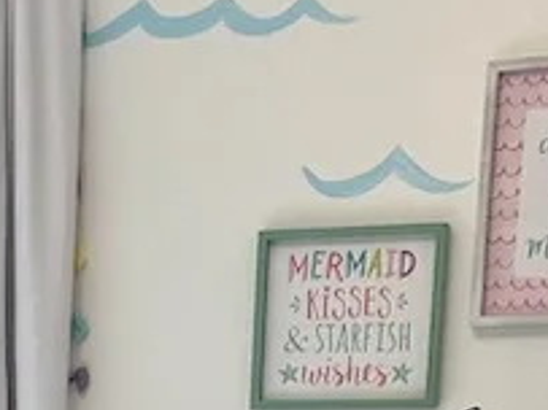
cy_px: 850
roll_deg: +1.7
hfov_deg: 14.0
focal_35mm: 128
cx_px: -370
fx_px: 2025
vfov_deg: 10.5
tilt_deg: -13.1
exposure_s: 1/60
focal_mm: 4.25
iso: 64
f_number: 1.8
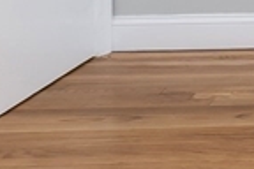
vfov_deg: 11.3
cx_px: 517
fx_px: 755
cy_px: -195
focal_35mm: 107
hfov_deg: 15.2
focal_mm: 10
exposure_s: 1/3
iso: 100
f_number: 10
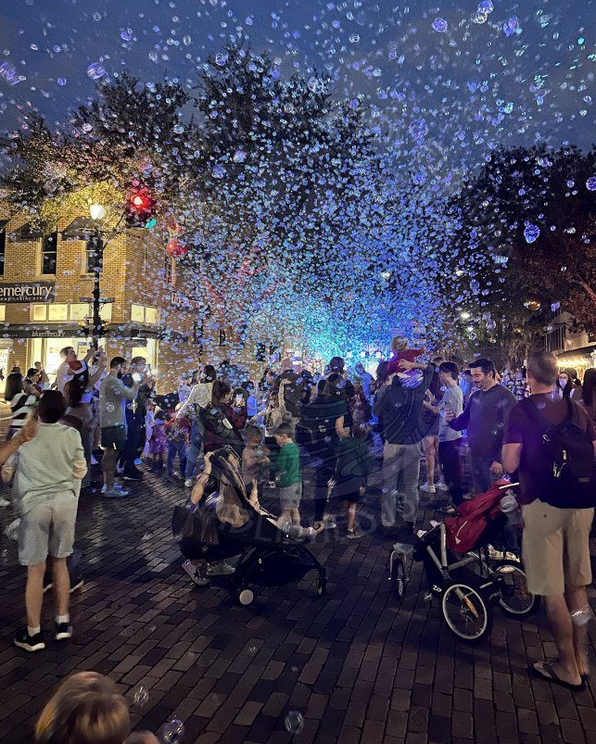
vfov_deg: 61.9
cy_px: 322
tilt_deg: +3.8
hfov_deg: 51.6
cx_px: 301
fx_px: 617
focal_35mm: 28
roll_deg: -0.4
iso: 1600
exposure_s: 1/17
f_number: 1.78
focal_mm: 6.86
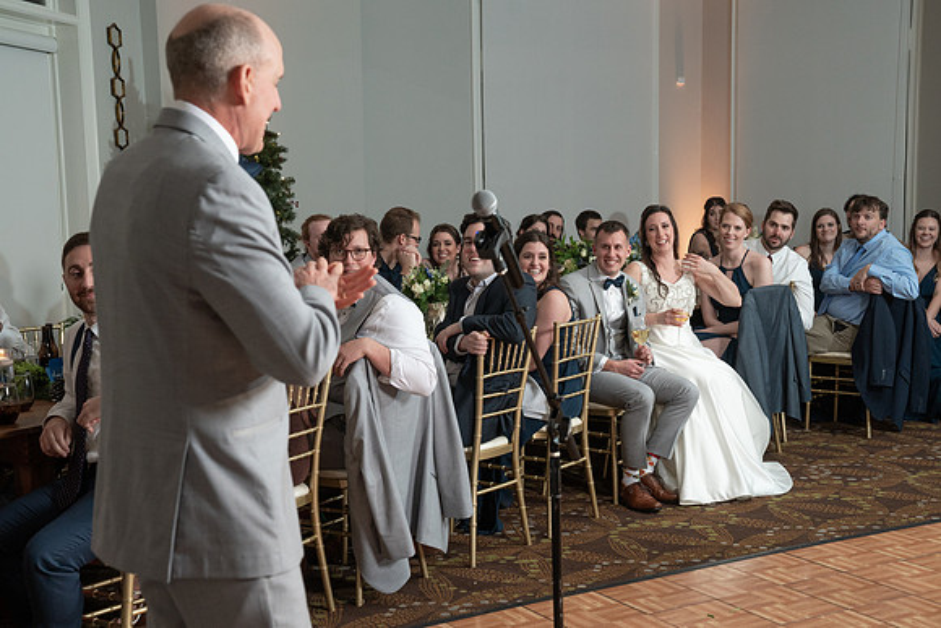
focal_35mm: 51
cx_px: 470
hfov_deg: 39.0
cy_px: 314
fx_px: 1329
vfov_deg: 26.6
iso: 2000
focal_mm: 49
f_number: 5
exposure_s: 1/200
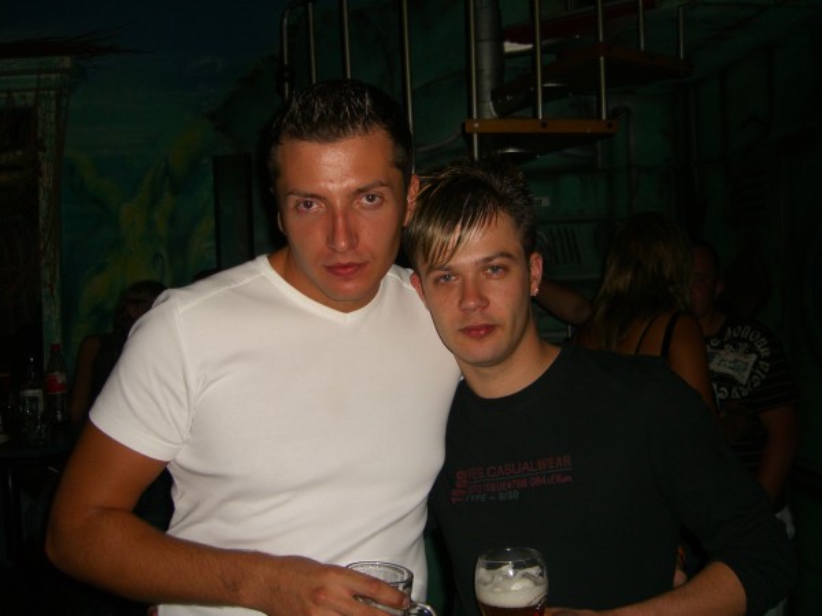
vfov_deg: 37.7
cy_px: 308
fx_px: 902
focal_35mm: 38
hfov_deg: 49.0
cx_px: 411
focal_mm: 7.9
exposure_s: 1/60
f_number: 2.8
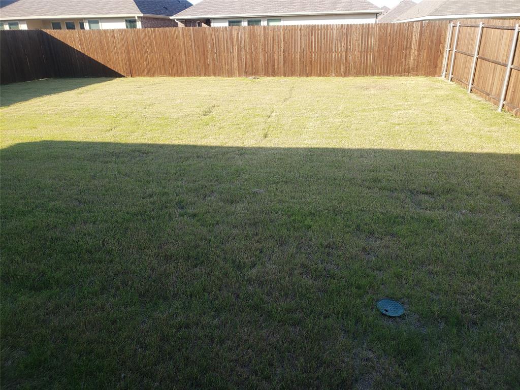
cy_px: 195
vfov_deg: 53.1
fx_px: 391
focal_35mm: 26
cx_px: 260
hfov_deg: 67.3
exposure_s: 1/394
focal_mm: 4.3
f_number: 2.4
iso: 50
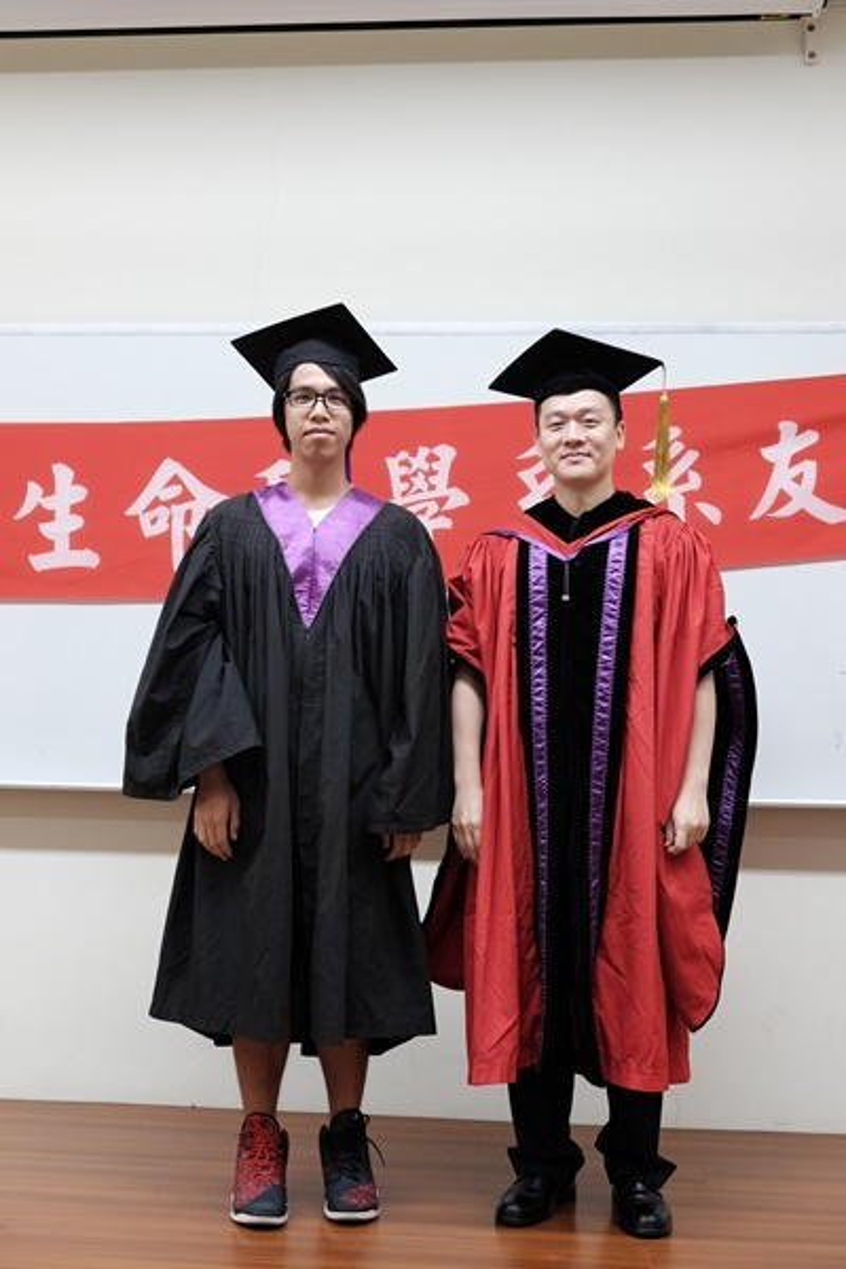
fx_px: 1480
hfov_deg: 31.9
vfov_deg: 46.4
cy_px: 634
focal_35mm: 42
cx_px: 423
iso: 1600
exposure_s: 1/140
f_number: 3.6
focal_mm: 27.7
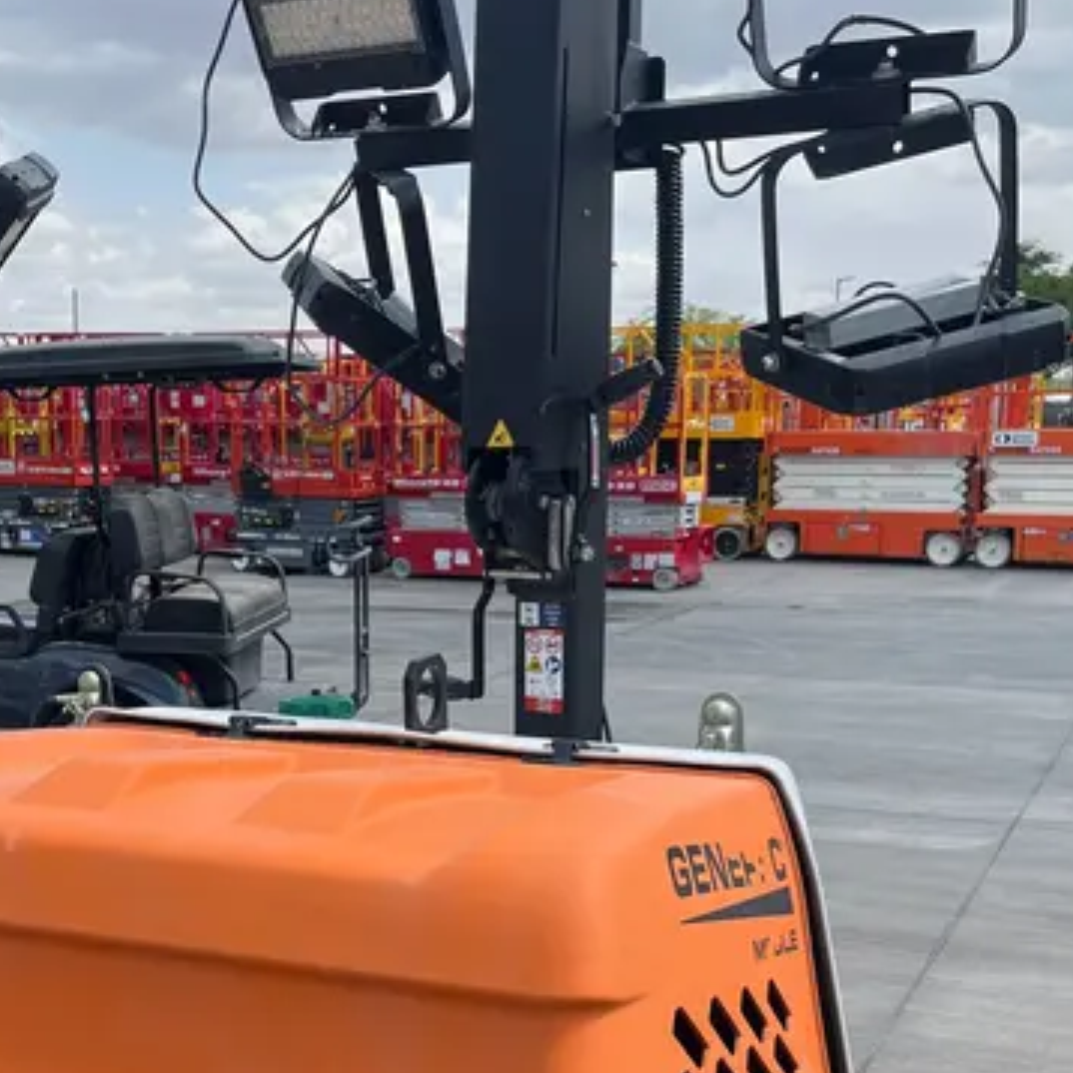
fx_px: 1648
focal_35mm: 47
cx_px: 408
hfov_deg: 35.9
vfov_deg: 35.2
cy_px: 811
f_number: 1.6
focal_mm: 5.1
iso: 50
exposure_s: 1/2062
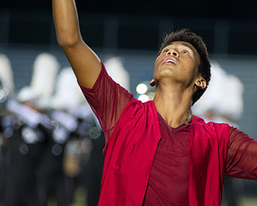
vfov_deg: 4.4
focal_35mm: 349
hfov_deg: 5.5
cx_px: 164
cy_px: 171
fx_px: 2655
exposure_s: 1/160
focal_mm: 170
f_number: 2.8
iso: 2500
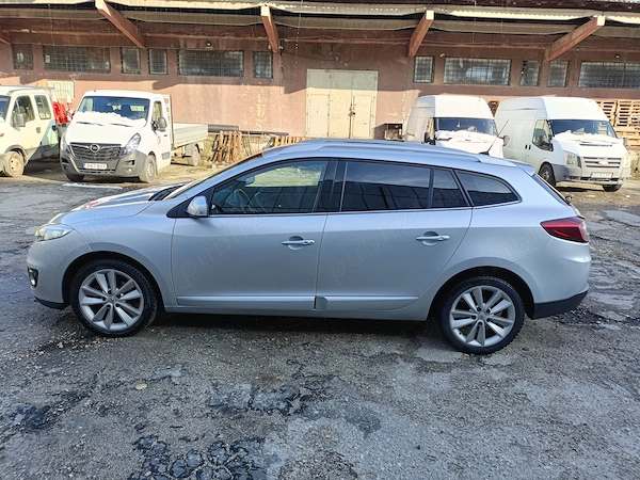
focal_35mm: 25
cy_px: 240
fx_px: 462
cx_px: 320
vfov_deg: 54.9
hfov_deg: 69.4
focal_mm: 4.7
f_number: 1.7
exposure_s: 1/134
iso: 50
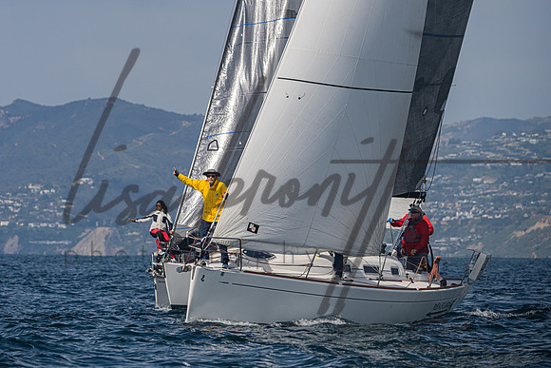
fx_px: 4742
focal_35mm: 310
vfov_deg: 4.4
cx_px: 214
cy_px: 129
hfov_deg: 6.6
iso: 320
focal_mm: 230
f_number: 6.3
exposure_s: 1/4000
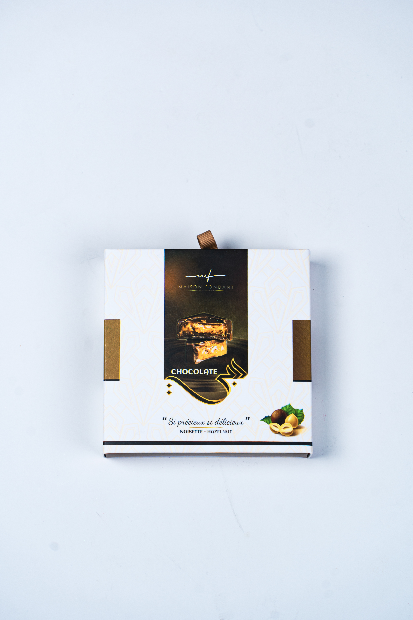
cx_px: 206
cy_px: 310
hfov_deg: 18.2
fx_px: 1291
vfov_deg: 27.0
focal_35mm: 75
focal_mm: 75
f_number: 5.6
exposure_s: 1/60
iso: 200
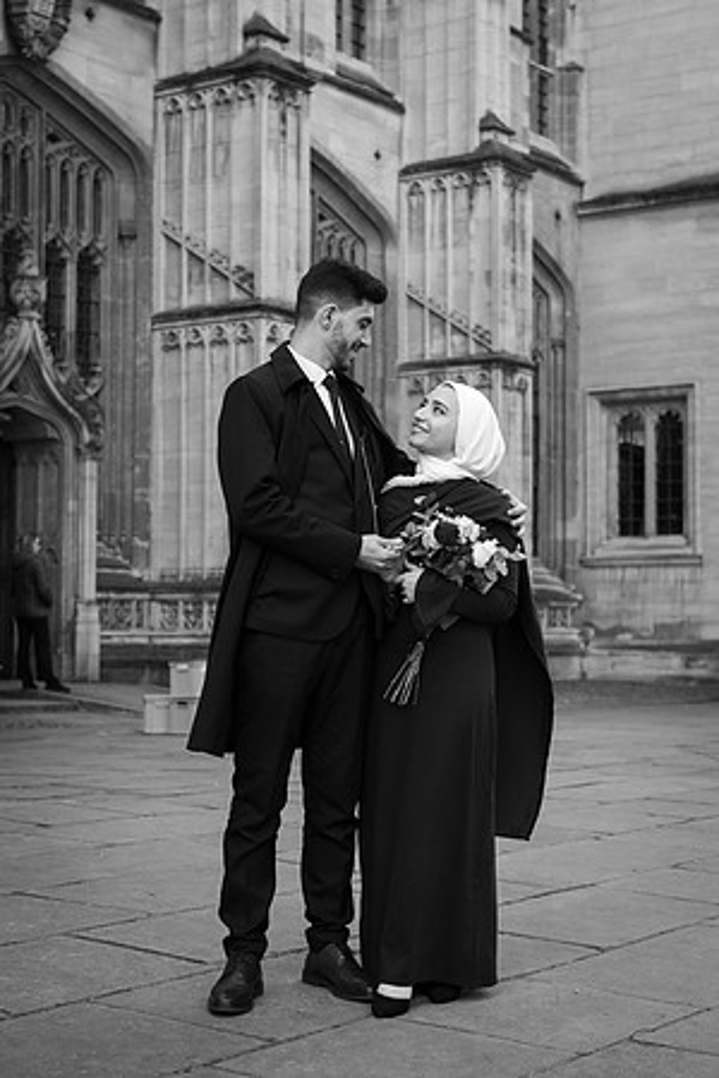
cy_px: 539
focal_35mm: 60
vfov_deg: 33.4
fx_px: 1797
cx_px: 360
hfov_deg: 22.6
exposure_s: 1/640
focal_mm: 40
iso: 200
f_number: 2.8
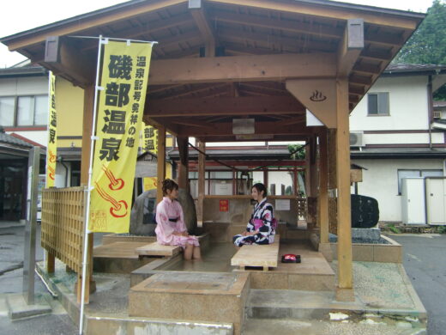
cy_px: 168
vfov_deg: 42.9
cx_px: 223
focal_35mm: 33
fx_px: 425
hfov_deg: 55.4
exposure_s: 1/100
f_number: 2.7
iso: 100
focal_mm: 5.8
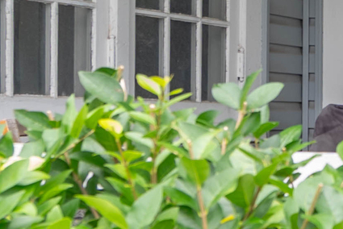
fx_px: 1239
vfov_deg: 10.5
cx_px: 508
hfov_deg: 14.7
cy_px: 186
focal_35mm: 130
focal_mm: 18
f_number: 6.3
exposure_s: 1/40
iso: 50
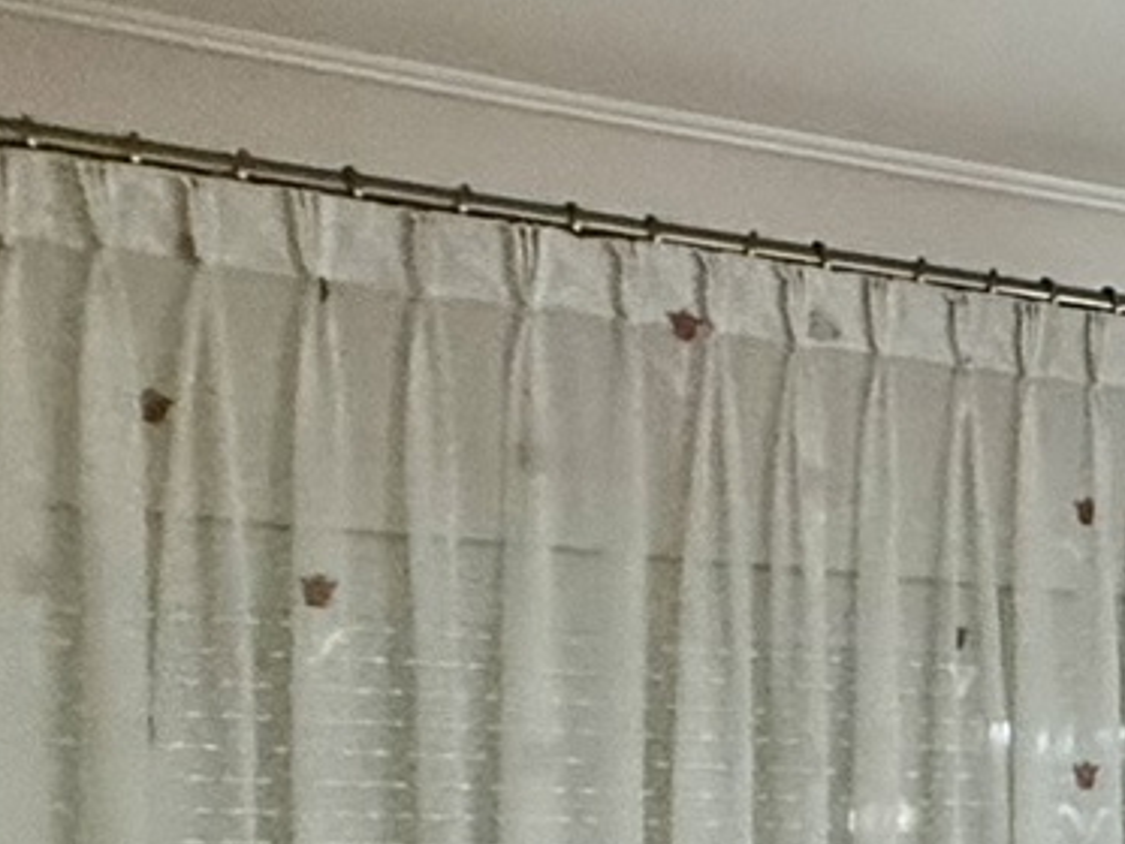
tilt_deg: +0.2
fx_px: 2341
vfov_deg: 19.4
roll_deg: -0.6
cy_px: 983
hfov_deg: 16.6
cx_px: 2476
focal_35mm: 72
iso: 320
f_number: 2.2
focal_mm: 2.22
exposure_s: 1/100
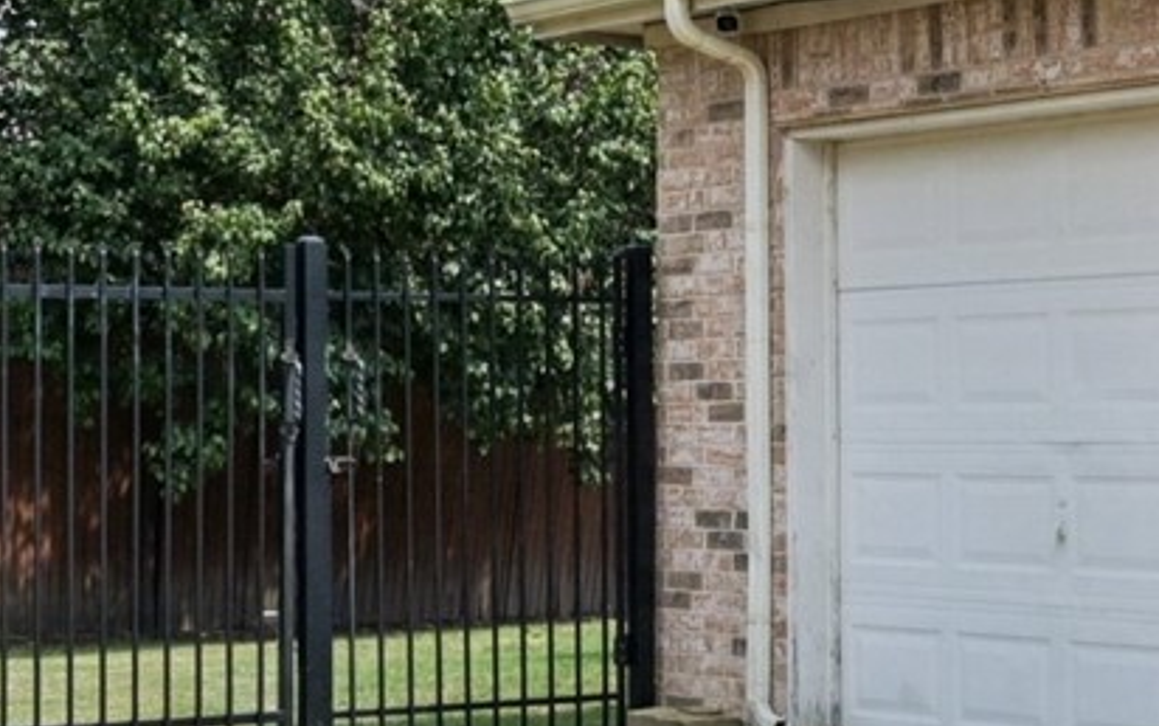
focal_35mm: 105
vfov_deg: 12.5
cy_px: 391
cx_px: 889
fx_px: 3308
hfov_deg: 19.7
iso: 400
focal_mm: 19.5
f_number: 8
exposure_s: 1/1250
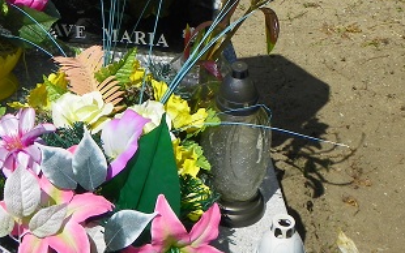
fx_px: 1038
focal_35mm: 94
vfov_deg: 13.6
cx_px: 74
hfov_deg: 21.8
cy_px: -34
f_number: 5.6
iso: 64
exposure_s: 1/320
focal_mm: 7.6
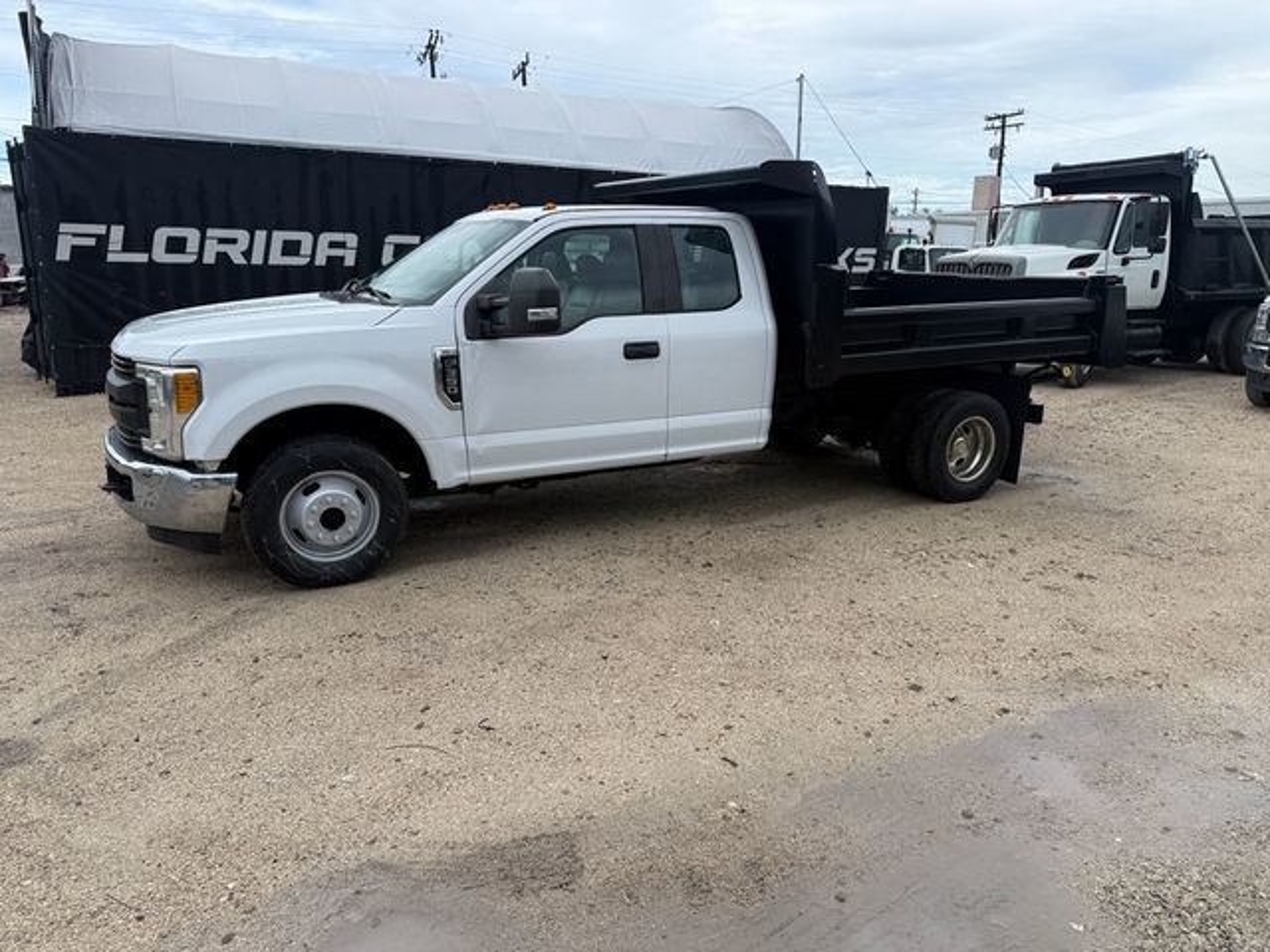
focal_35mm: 24
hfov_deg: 71.6
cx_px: 635
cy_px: 476
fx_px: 881
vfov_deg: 56.8
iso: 80
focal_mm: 6.76
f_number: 1.78
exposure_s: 1/1901
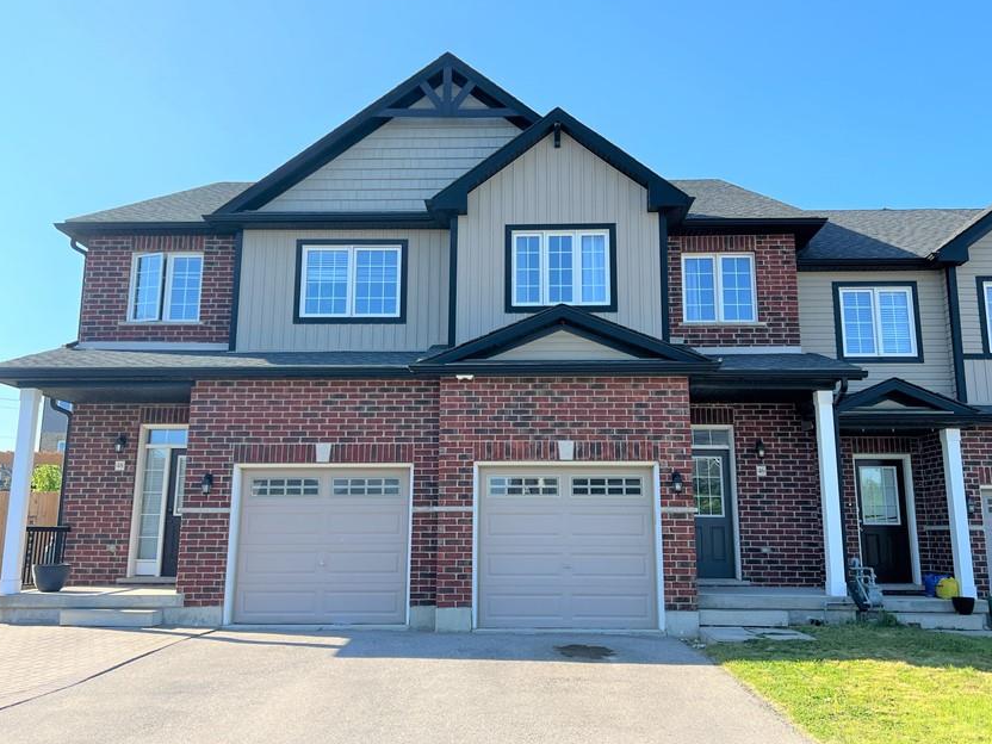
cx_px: 496
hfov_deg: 56.8
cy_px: 343
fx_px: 917
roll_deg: -0.8
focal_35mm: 32
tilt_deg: +13.2
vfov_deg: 44.1
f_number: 1.5
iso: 50
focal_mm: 5.7
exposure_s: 1/2299
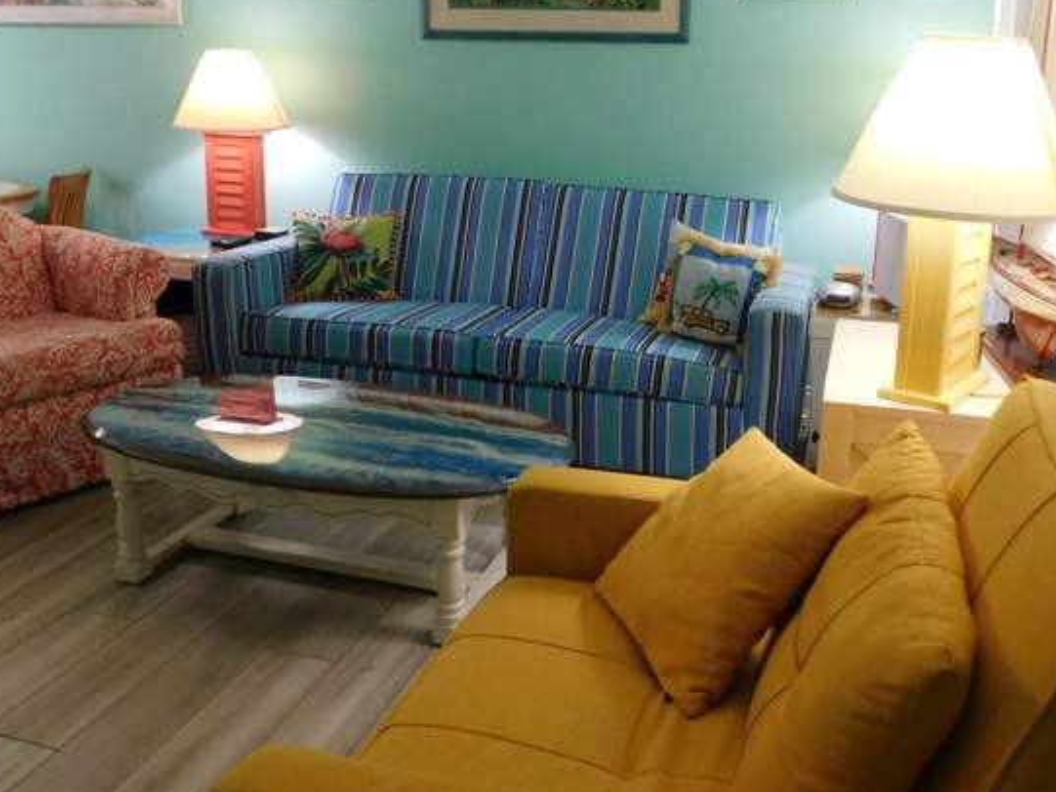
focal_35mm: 34
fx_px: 1037
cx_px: 595
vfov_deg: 41.7
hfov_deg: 53.8
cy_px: 341
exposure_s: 1/30
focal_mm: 4
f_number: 3
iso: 320
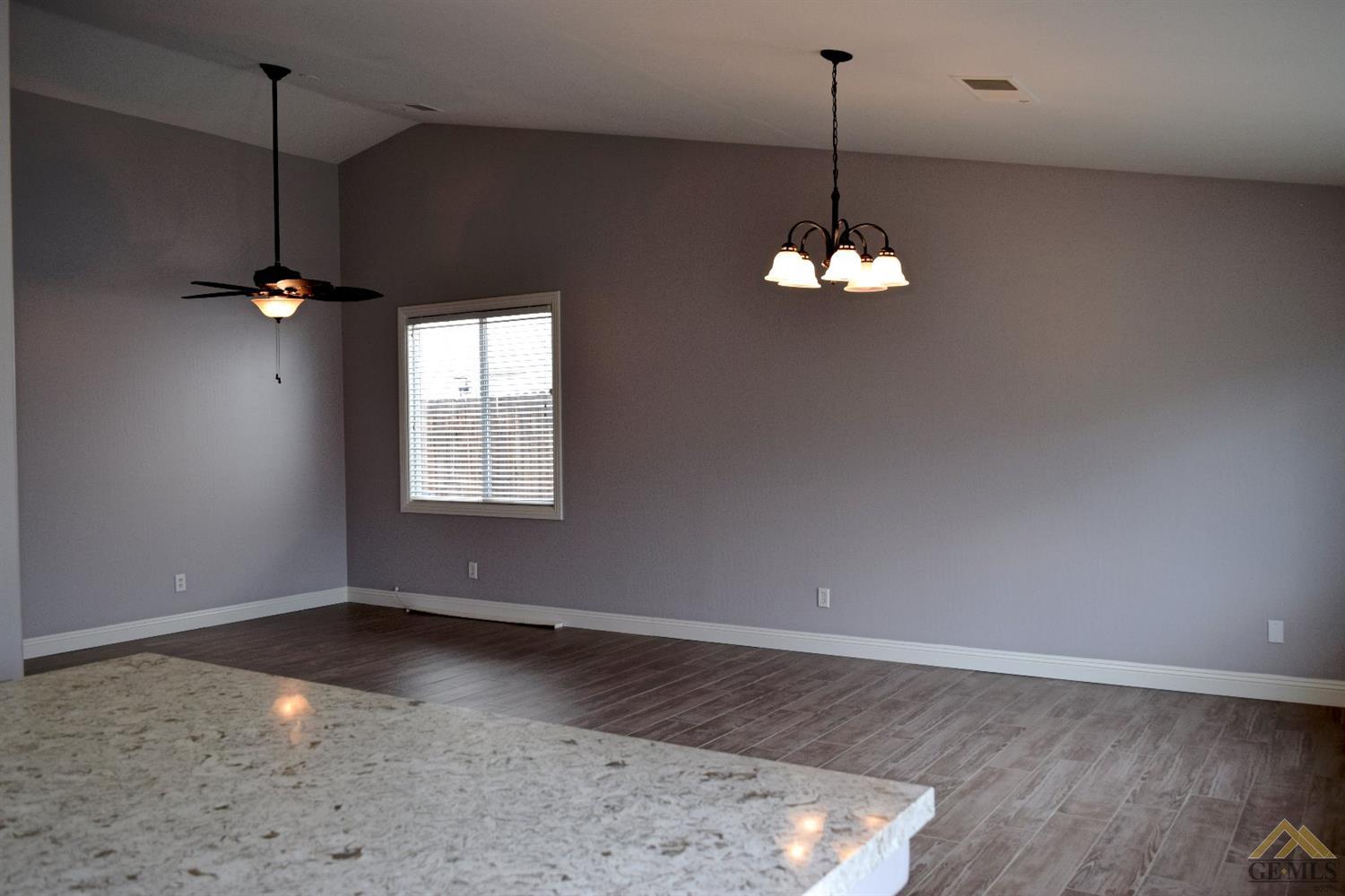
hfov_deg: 61.9
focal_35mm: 30
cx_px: 672
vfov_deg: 43.6
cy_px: 448
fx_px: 1121
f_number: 5.6
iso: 400
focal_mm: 20
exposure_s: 1/125
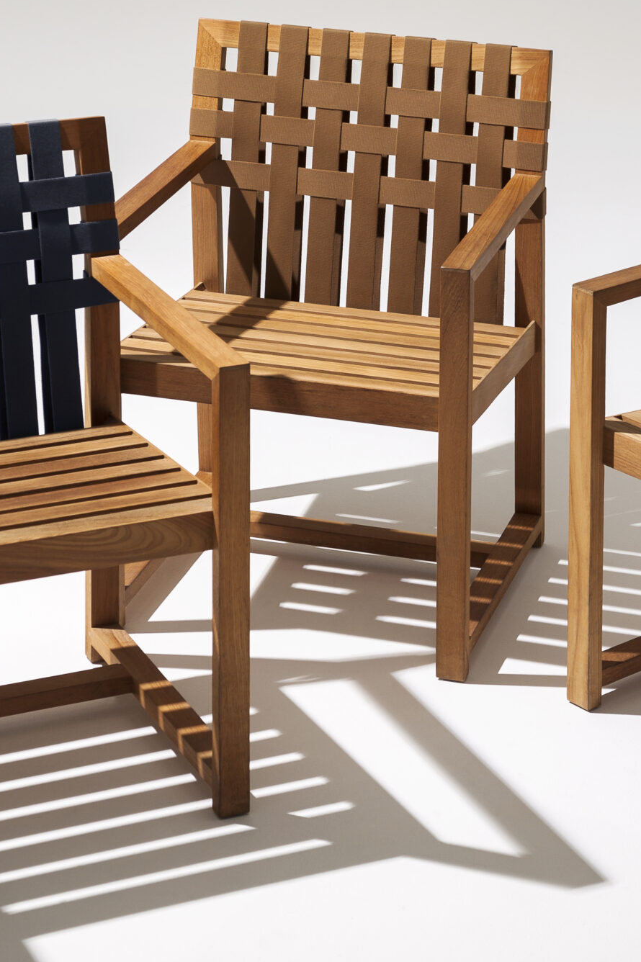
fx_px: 3073
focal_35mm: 115
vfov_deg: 17.7
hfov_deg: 11.9
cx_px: 436
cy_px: 283
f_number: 6.3
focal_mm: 60
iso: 100
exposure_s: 1/100
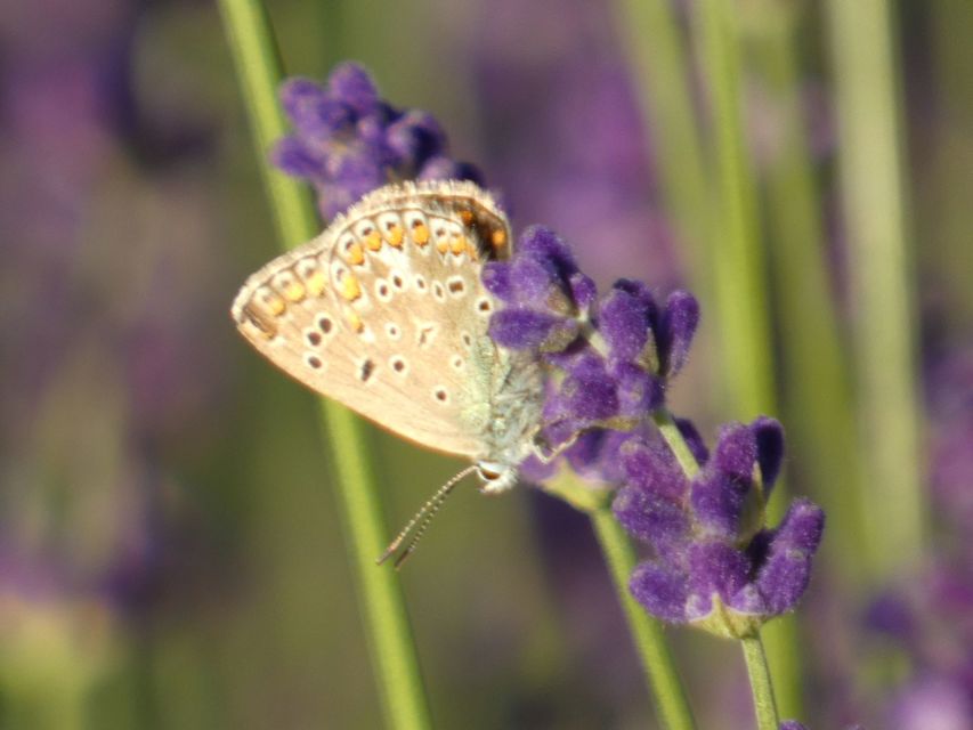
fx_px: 33735
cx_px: 486
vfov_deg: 1.2
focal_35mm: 1200
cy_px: 365
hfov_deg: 1.7
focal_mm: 215
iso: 100
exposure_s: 1/125
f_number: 5.9
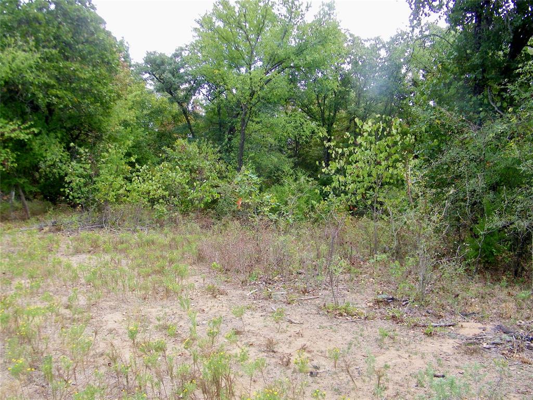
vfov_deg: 44.2
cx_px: 266
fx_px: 493
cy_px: 200
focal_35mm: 32
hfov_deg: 56.8
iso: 80
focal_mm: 5.8
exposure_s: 1/100
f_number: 3.6
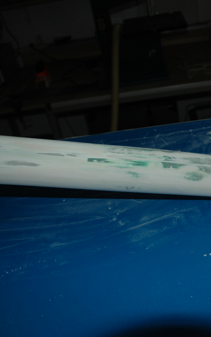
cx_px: 177
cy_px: 166
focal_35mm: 42
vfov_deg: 47.2
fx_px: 386
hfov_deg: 29.6
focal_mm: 18
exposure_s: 1/60
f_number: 3.5
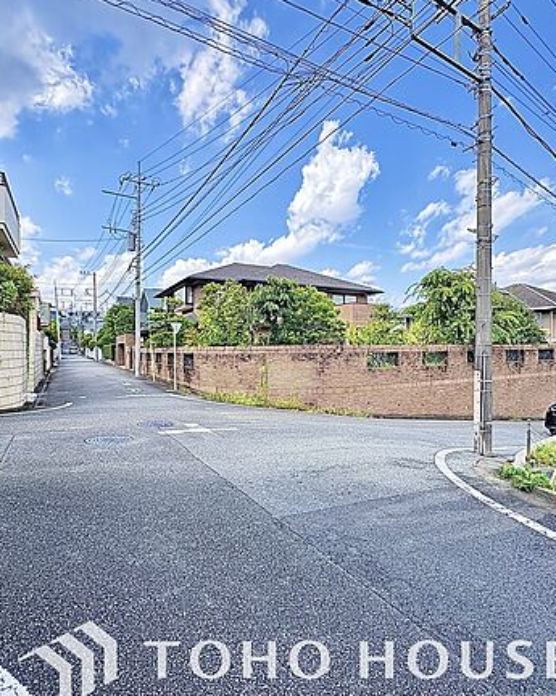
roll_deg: +1.3
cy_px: 353
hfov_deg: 70.7
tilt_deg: +0.0
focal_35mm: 19
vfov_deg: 83.3
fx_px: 391
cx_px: 298
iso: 64
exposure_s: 1/334
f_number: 2.2
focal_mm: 2.22
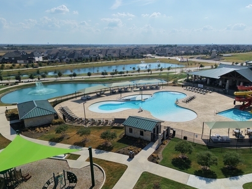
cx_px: 143
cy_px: 100
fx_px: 189
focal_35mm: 26
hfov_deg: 67.0
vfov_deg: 53.1
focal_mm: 3.05
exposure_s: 1/5000
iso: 400
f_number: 2.2
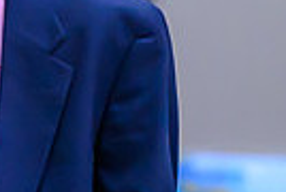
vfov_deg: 3.1
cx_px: -318
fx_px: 3503
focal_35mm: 440
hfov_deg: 4.6
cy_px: 63
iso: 4500
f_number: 2.8
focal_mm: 102
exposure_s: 1/200
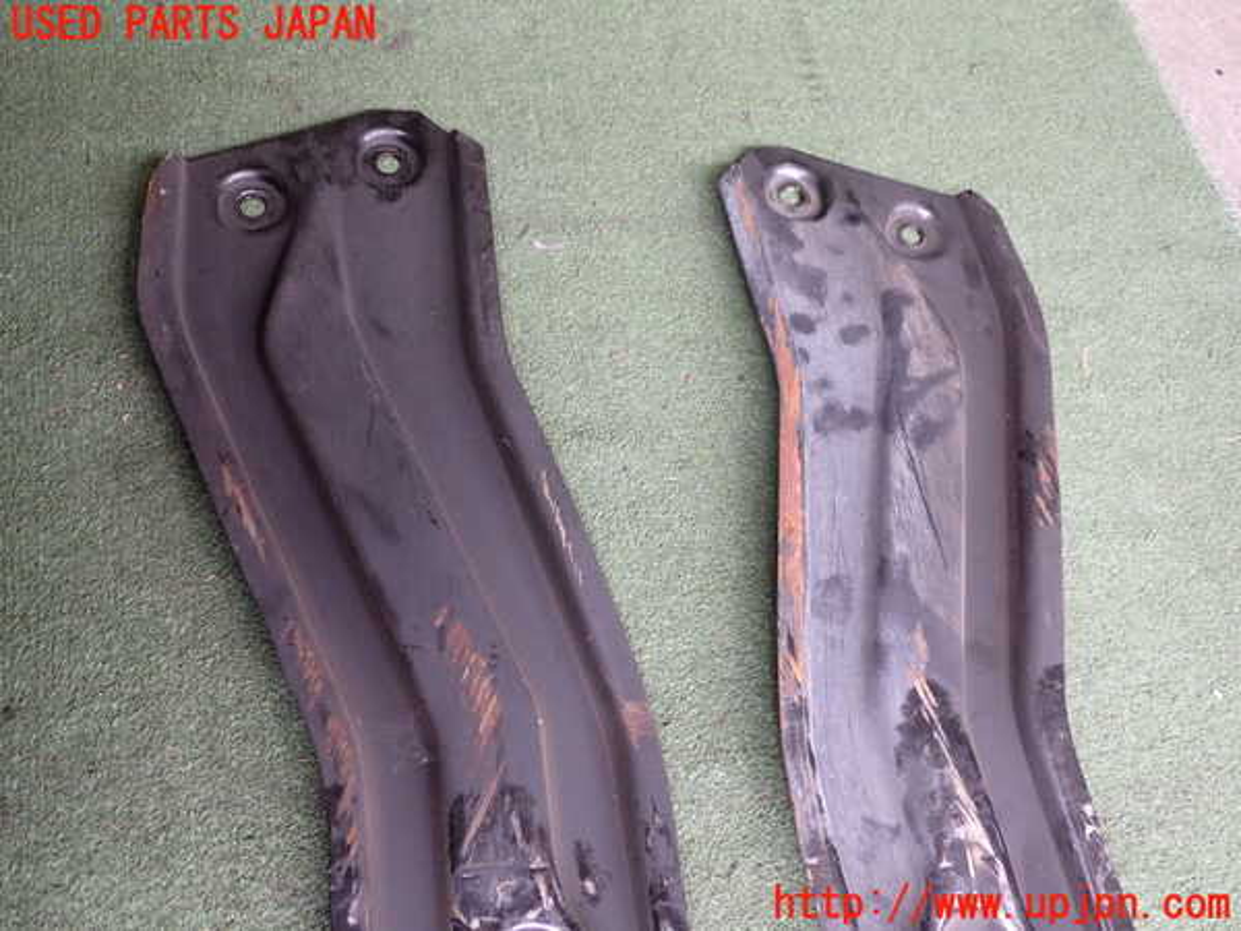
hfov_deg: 60.0
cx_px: 620
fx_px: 1076
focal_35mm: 30
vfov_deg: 46.8
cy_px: 466
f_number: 2.3
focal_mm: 5.4
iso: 200
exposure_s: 1/80
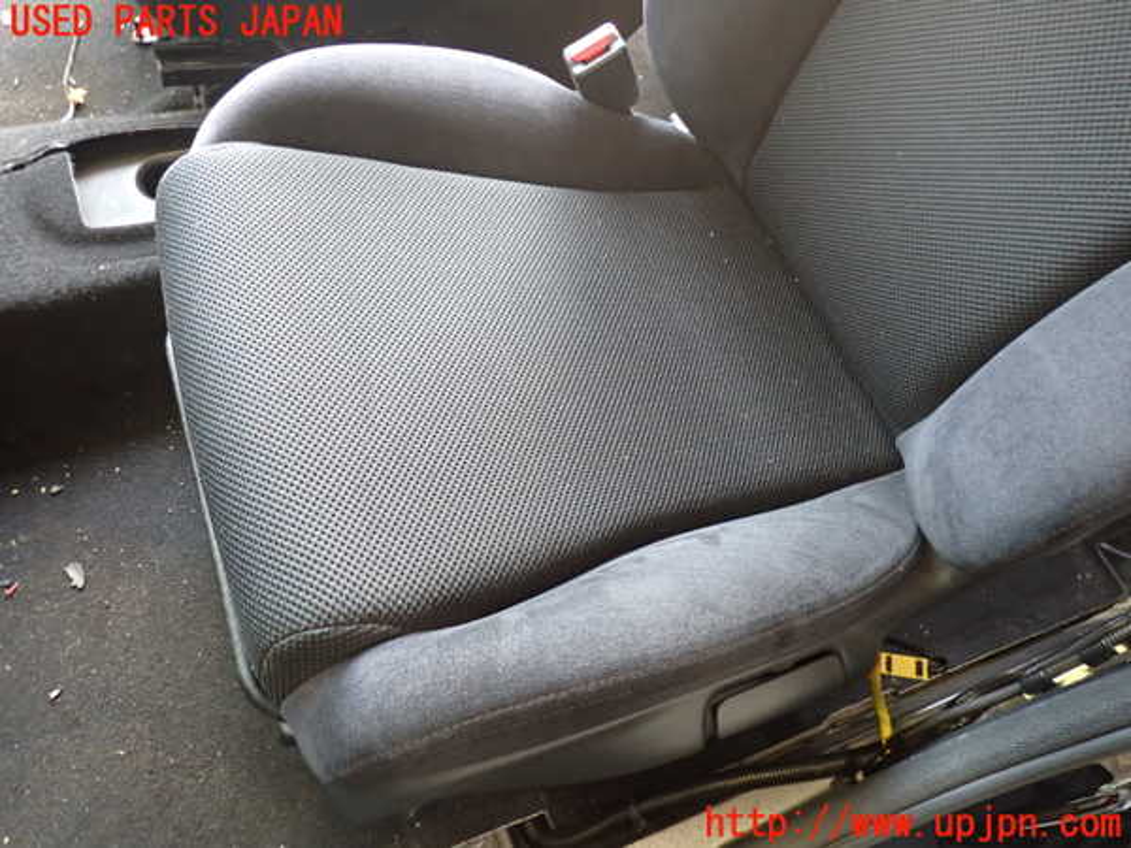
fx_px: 817
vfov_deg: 54.9
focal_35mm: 25
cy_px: 424
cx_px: 566
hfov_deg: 69.4
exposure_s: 1/40
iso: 400
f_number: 2
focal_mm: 4.5
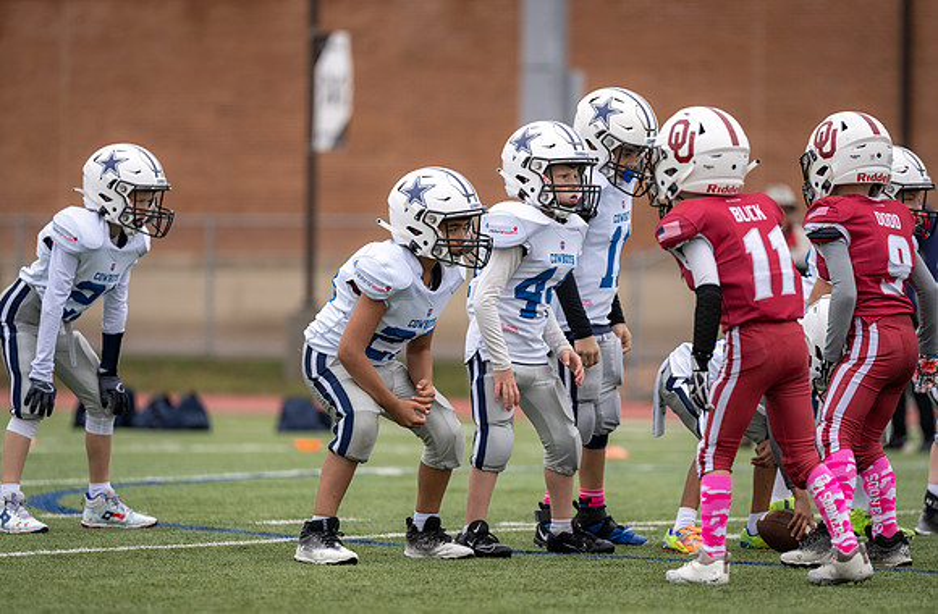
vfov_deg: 5.6
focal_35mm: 240
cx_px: 527
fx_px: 6228
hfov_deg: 8.6
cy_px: 324
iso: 200
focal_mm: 200
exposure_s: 1/1250
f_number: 2.8
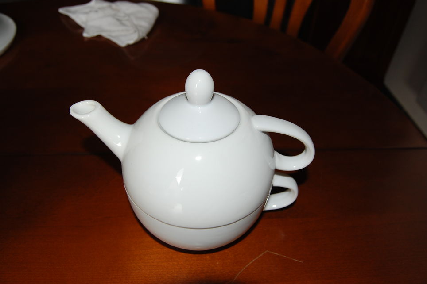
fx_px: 332
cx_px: 214
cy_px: 138
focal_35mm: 28
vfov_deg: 46.4
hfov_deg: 65.5
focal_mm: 18
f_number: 5.6
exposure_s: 1/125
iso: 200
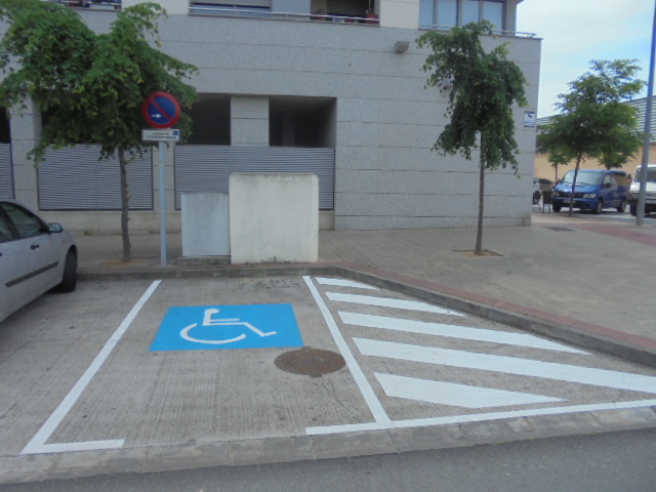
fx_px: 493
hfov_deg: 67.3
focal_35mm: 26
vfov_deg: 53.1
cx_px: 328
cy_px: 246
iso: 100
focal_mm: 4.6
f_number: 3.5
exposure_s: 1/640
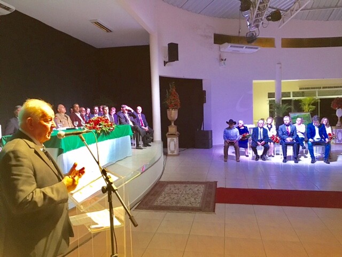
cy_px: 128
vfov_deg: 48.2
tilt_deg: -1.8
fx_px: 287
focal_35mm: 29
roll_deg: +1.8
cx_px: 171
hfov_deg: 61.7
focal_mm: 4.15
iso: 200
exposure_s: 1/30
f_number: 2.2
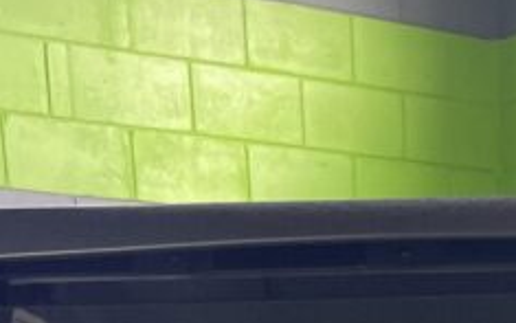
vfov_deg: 8.3
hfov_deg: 17.2
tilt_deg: -17.3
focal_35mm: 120
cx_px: 455
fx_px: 1688
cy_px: 1112
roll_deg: +2.9
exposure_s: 1/60
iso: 200
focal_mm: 4.2
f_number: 1.6
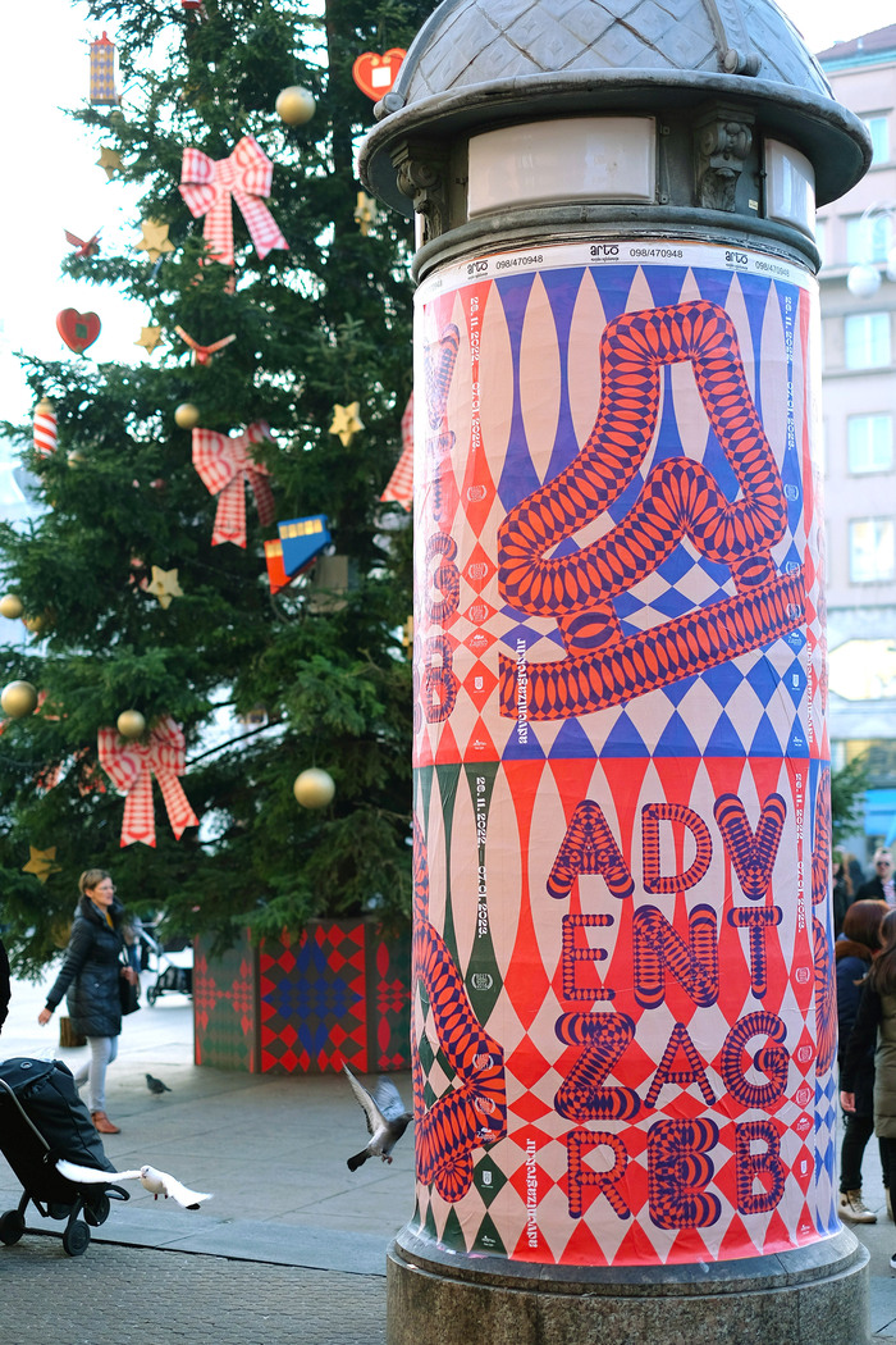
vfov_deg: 37.5
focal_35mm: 53
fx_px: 1979
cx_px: 448
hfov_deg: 25.5
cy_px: 672
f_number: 1.8
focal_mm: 35
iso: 200
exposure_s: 1/1000
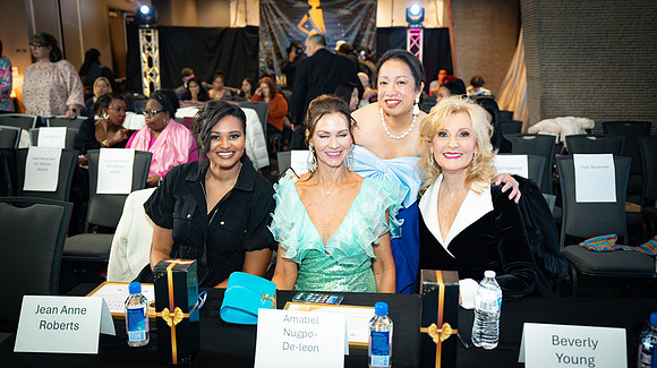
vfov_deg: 36.1
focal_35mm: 32
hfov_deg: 60.3
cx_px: 328
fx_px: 565
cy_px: 184
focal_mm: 31
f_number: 2.8
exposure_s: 1/125
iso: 3200
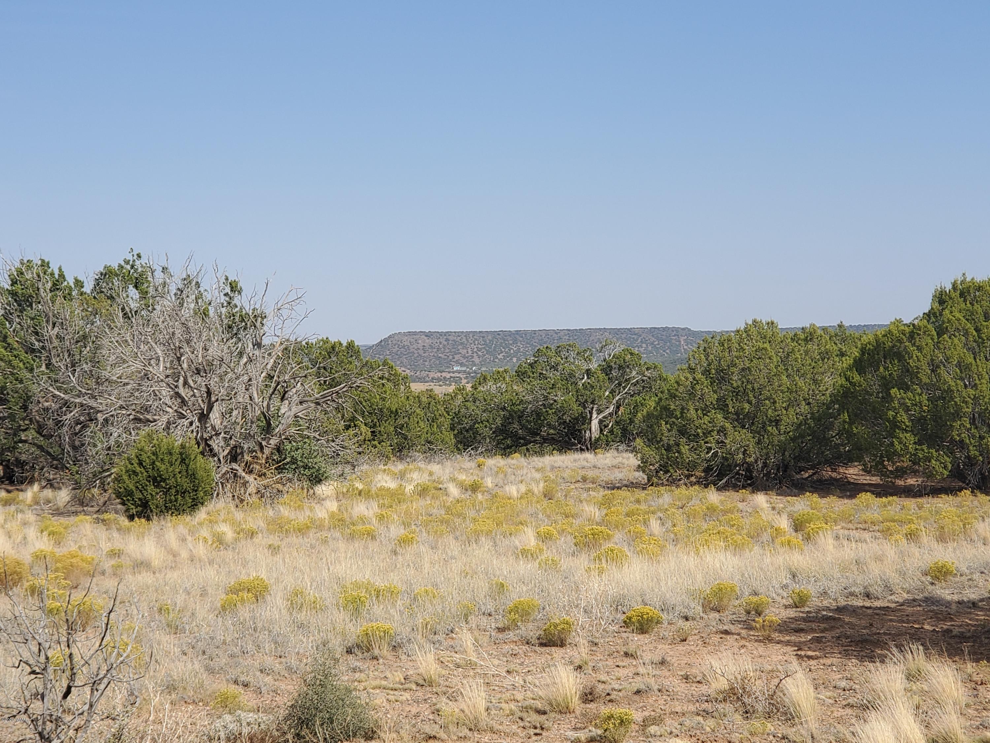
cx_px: 495
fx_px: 1487
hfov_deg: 36.8
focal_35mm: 52
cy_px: 372
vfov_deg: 28.0
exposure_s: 1/788
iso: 50
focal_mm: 6
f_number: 2.4
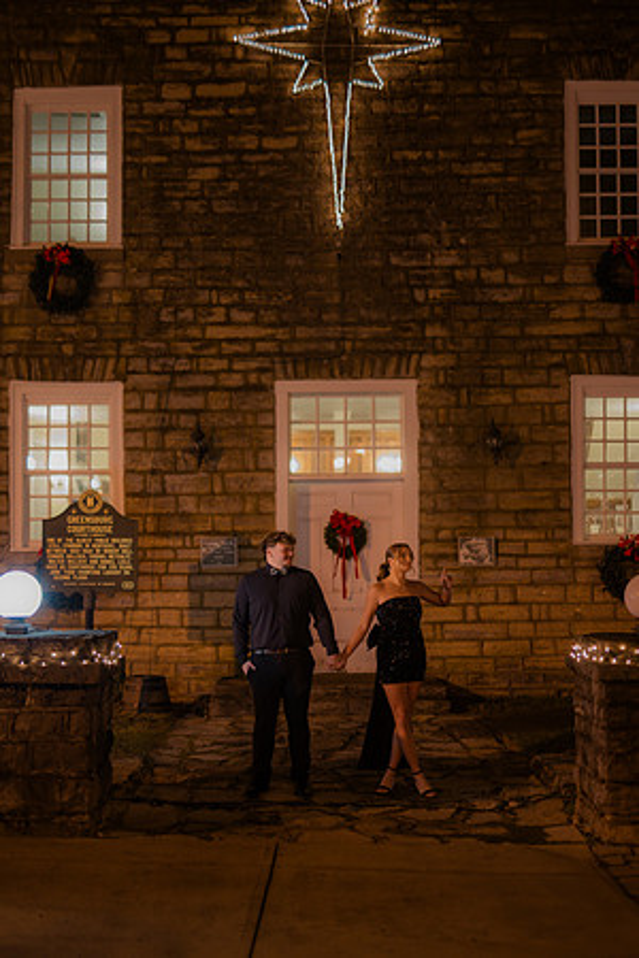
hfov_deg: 27.0
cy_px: 479
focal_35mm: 50
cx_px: 320
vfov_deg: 39.6
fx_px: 1331
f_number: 1.4
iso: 2500
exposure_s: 1/100
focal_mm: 50
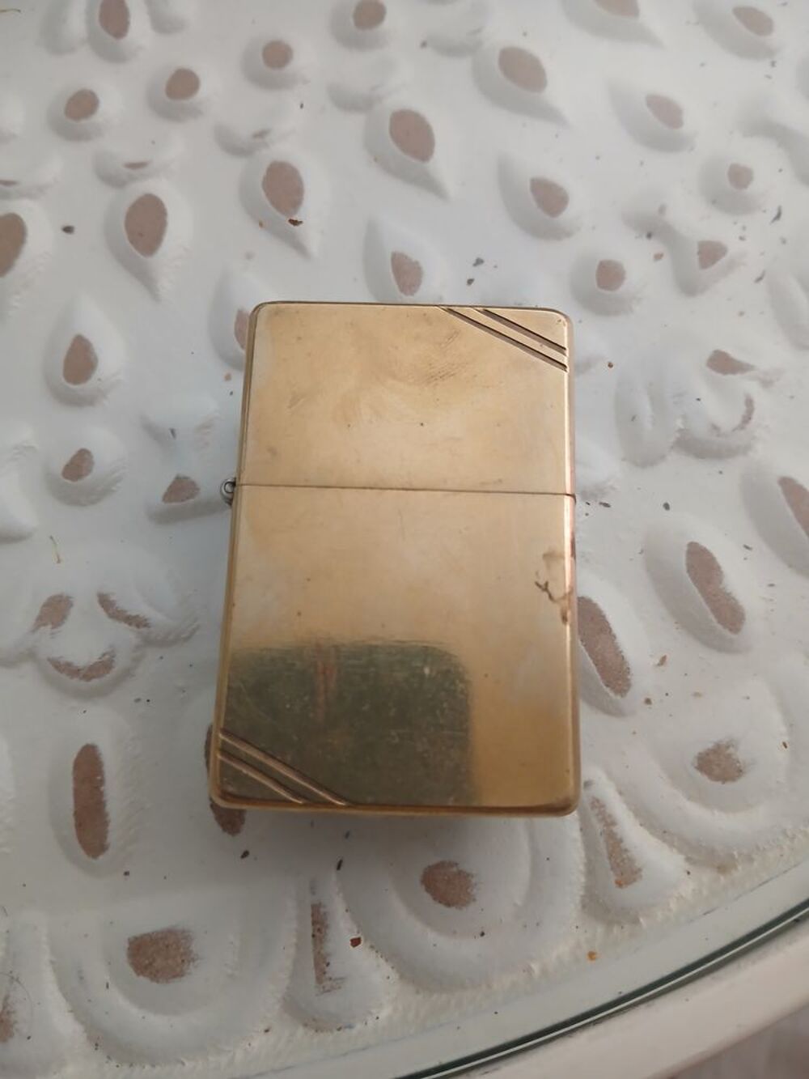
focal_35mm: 26
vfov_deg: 67.3
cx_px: 404
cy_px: 540
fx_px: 810
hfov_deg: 53.1
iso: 250
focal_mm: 3.98
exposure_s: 1/33.3
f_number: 1.8
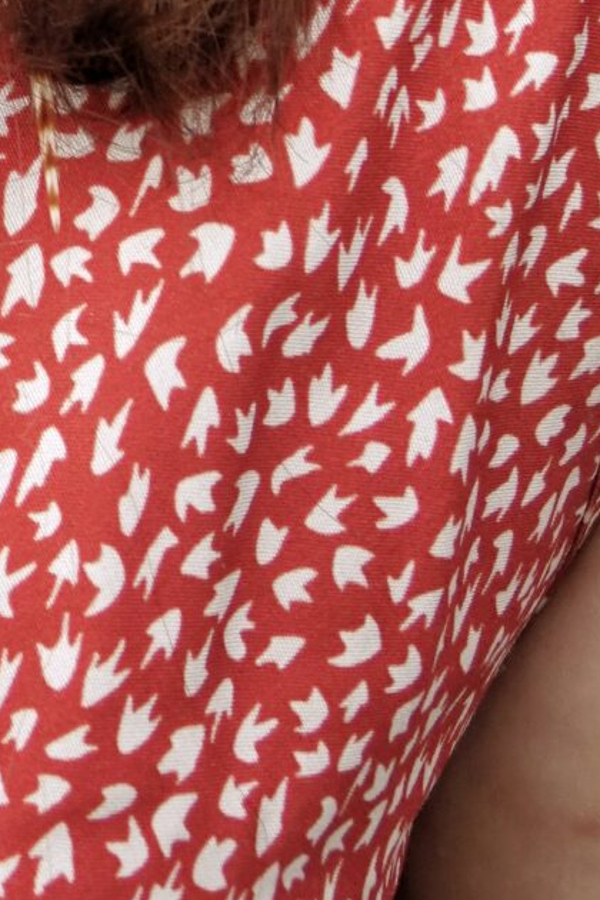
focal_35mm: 195
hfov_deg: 6.8
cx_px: -565
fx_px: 4875
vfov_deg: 9.9
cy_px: -833
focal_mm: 17.48
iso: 125
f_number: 4
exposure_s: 1/200
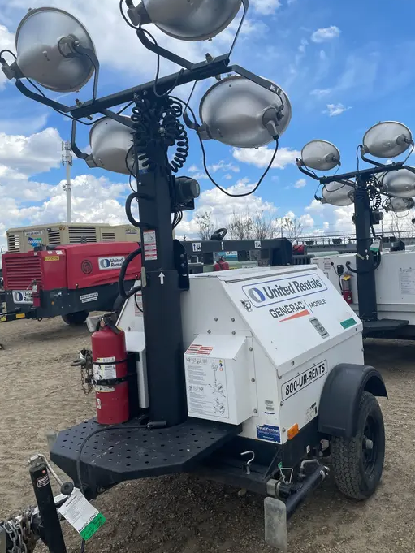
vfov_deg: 63.4
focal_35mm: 28
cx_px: 199
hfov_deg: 49.7
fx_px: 447
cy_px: 272
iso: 32
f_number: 1.6
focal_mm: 4.2
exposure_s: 1/3861
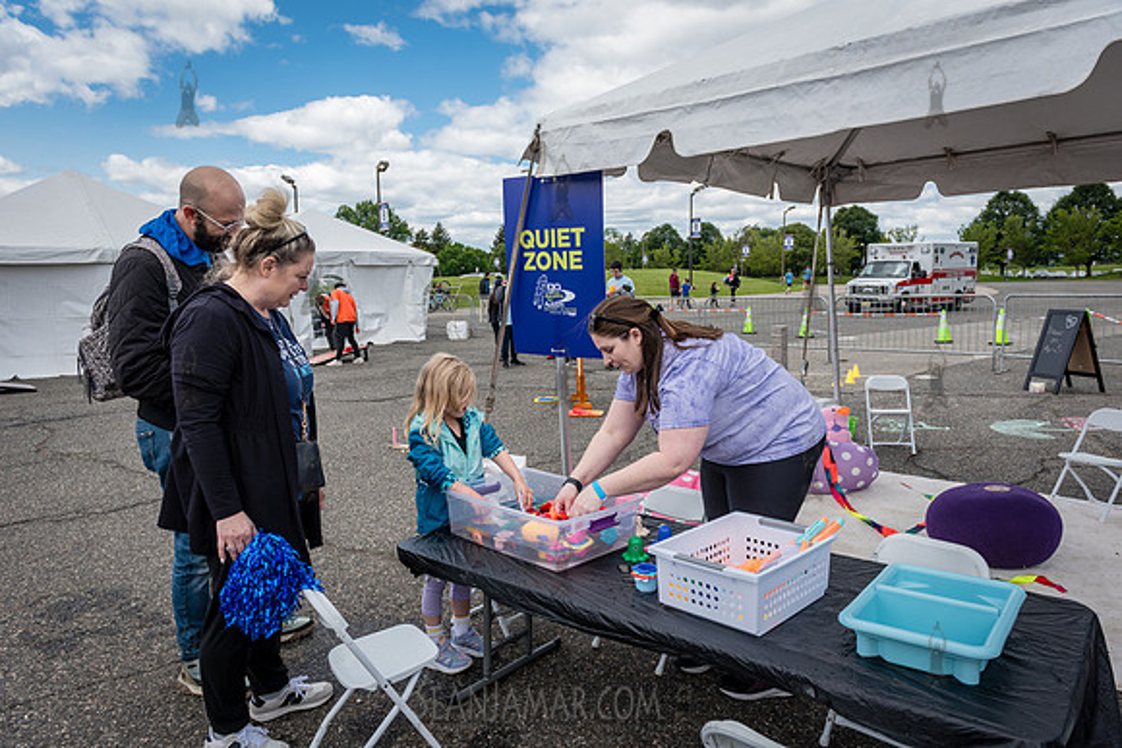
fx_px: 750
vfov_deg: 53.1
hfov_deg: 73.6
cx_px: 561
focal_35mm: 24
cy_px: 374
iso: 400
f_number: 5
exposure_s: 1/1250
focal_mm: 24
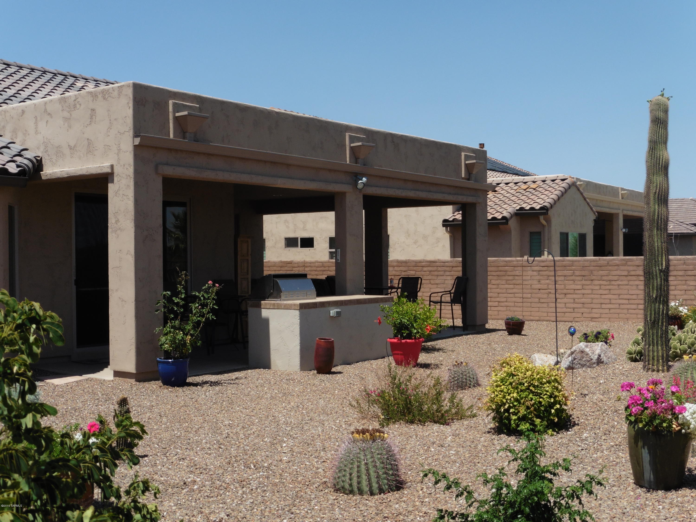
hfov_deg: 42.9
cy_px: 261
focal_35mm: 44
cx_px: 348
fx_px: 885
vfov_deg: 32.9
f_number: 5
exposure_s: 1/800
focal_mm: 7.9
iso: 100
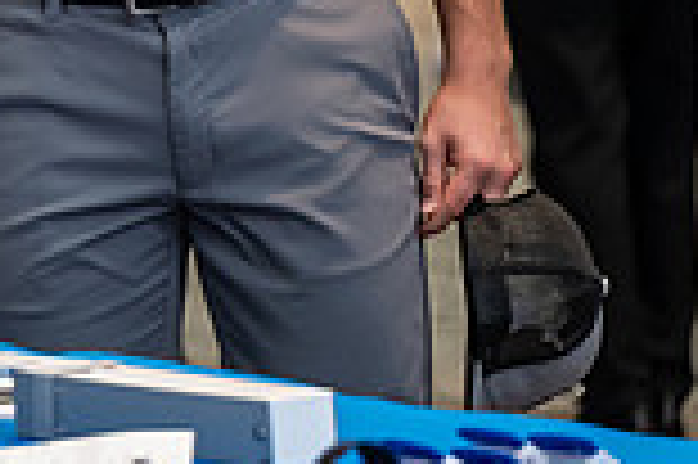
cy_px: -268
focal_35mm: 360
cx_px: -441
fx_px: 6973
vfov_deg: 3.8
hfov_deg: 5.7
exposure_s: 1/200
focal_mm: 96
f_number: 2.8
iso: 1250
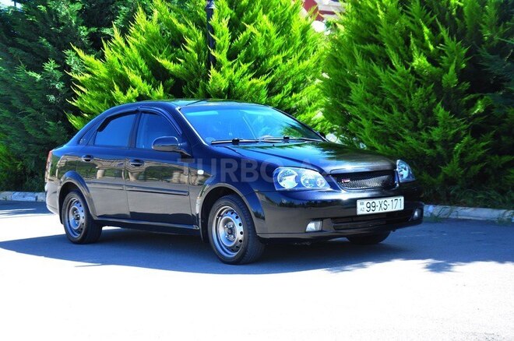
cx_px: 257
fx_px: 898
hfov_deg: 31.9
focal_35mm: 63
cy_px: 170
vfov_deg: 21.5
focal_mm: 42
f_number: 6.3
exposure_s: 1/160
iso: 200
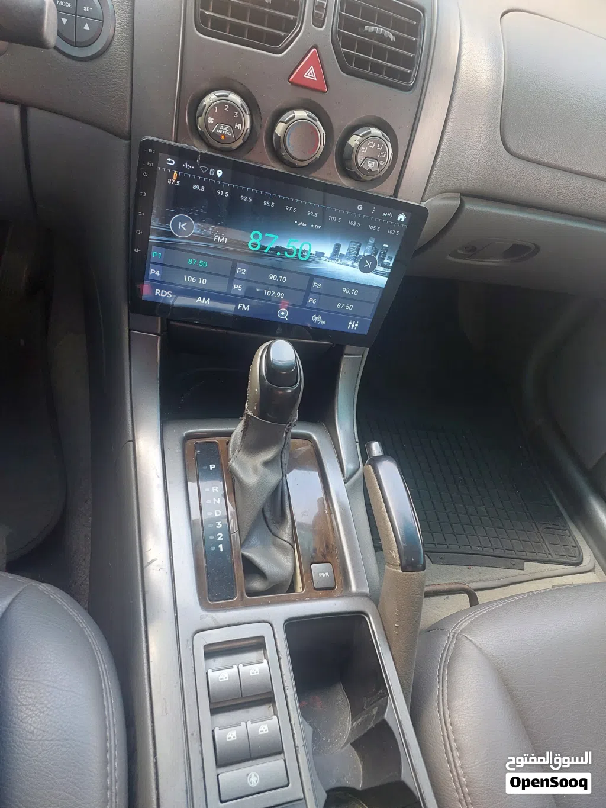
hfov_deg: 58.9
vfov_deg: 73.9
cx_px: 303
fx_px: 537
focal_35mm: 23
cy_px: 404
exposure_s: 1/60
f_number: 1.8
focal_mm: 5.06
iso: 125
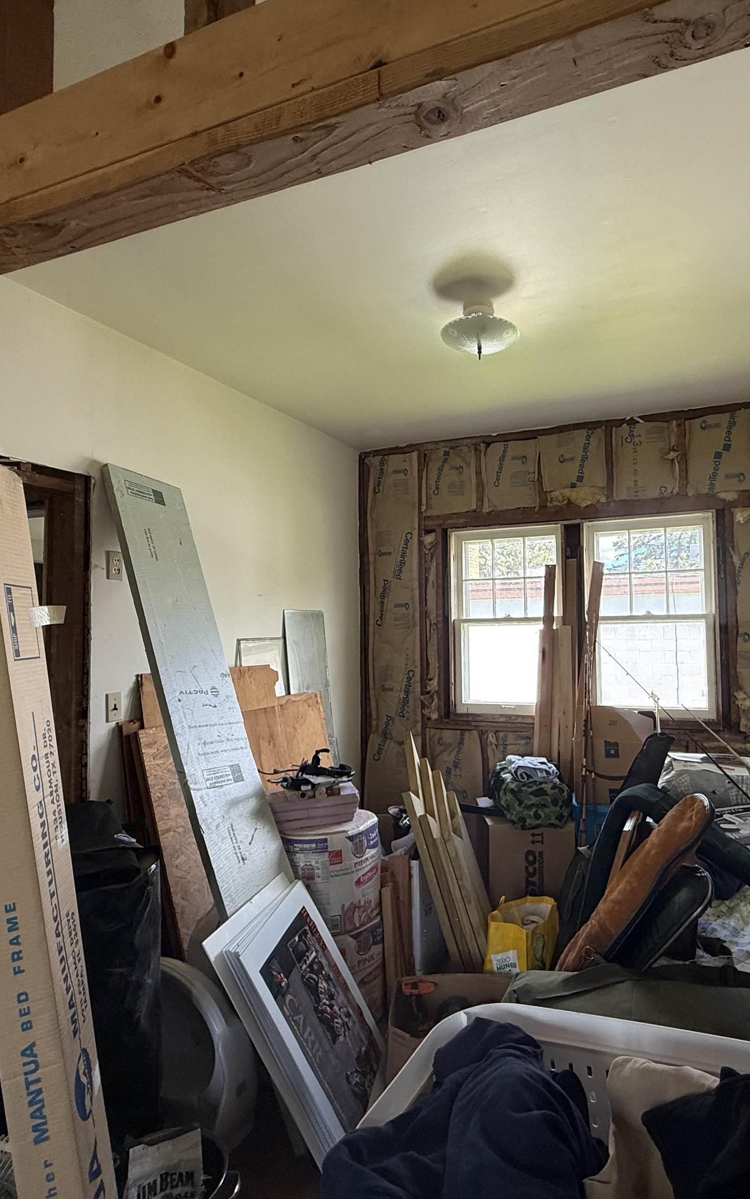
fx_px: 654
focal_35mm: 20
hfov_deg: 58.9
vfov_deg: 85.1
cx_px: 466
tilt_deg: +2.1
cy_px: 602
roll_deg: +0.5
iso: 100
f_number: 2.2
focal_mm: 2.22
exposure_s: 1/99
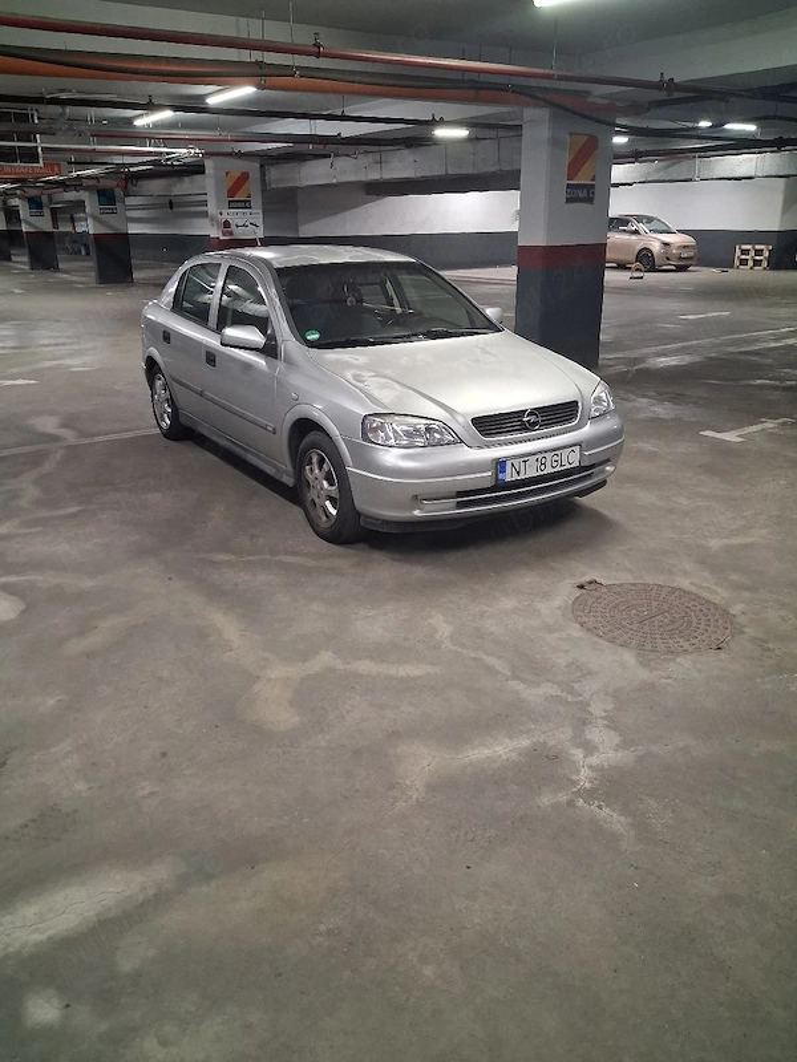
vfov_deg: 65.3
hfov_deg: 51.4
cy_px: 531
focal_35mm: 27
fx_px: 829
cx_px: 398
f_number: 1.8
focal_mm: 4
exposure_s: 1/50
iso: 500
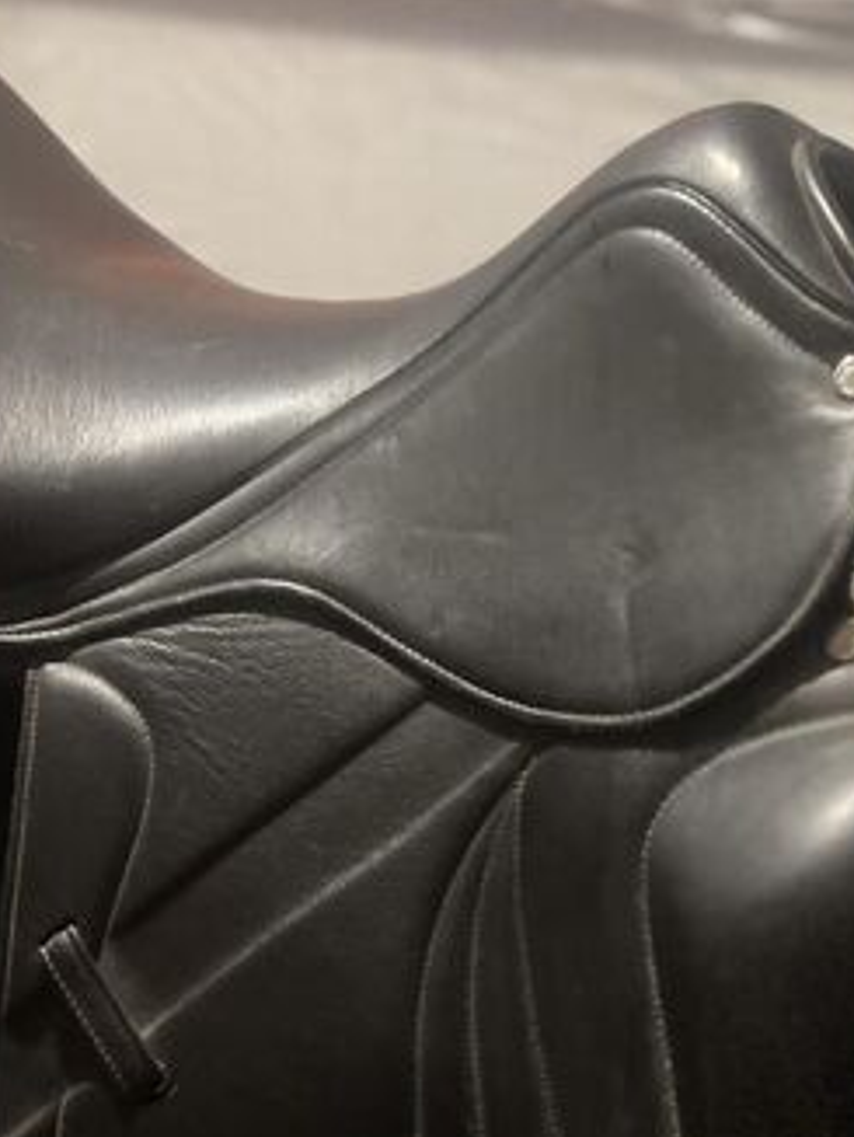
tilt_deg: -38.7
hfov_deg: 28.5
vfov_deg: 35.8
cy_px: 966
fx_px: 1675
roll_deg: +2.9
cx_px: 345
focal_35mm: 51
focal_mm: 5.7
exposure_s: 1/31
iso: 640
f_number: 1.5
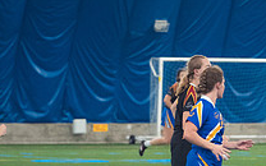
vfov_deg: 3.0
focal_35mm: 434
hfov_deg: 4.8
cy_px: 192
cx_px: 347
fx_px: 3146
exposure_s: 1/320
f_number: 2.8
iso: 3600
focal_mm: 102
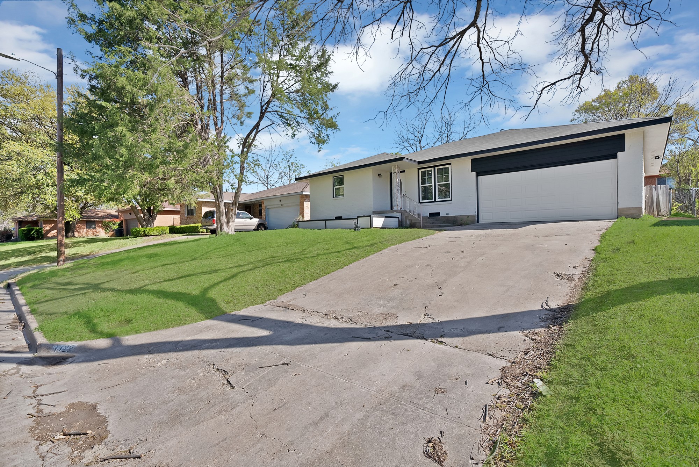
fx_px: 311
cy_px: 234
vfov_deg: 73.8
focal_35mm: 16
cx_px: 350
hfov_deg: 96.7
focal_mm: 16
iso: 640
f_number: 9
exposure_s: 1/200
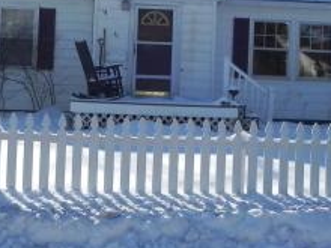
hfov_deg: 22.5
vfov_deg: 16.9
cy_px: 65
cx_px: 167
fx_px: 832
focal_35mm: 87
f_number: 8
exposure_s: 1/442
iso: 160
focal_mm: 5.9
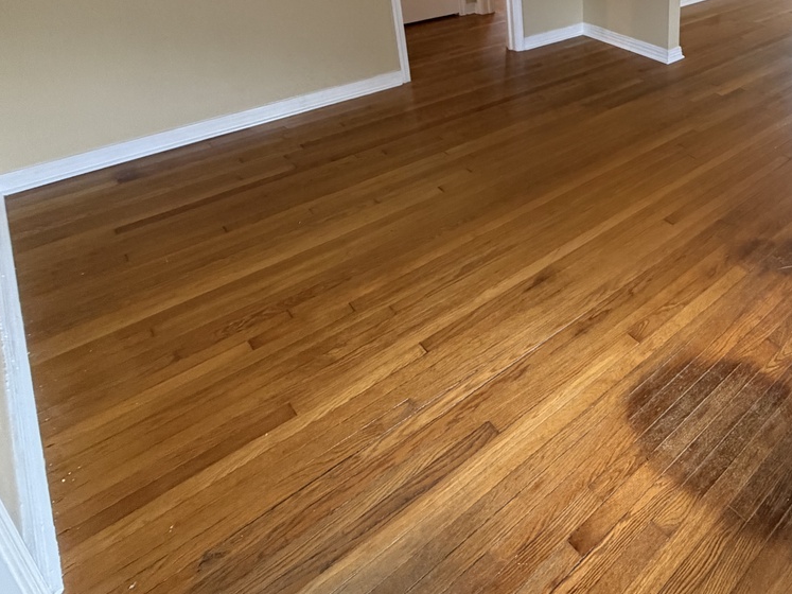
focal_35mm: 27
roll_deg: -1.1
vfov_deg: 46.5
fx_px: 618
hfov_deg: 58.5
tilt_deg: -21.1
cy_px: 64
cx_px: 670
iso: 400
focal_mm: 2.22
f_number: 2.2
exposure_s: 1/60
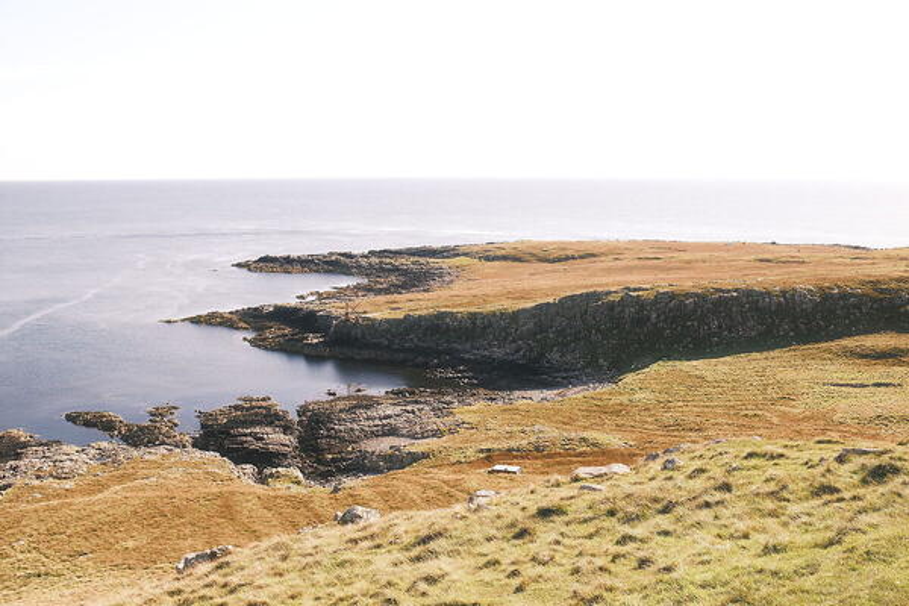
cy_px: 303
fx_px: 884
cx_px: 454
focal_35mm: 35
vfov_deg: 37.9
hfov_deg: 54.4
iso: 200
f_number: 6.4
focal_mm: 23
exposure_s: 1/180
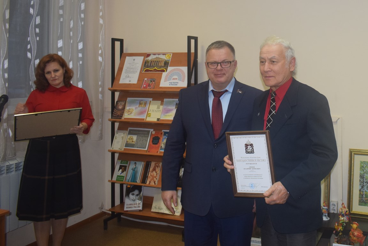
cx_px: 184
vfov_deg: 47.9
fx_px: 276
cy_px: 123
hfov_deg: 67.4
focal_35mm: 27
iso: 800
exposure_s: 1/100
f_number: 5
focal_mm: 18
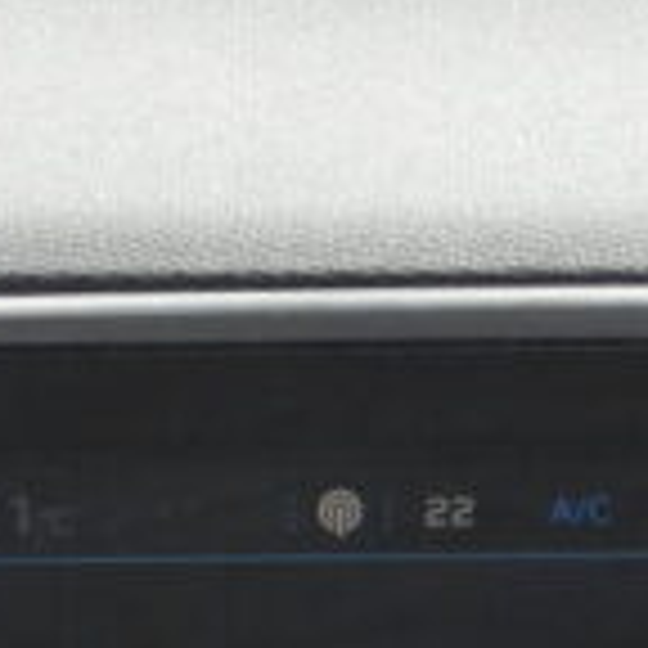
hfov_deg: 4.7
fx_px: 7879
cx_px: 459
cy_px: 927
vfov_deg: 4.7
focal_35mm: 372
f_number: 3.5
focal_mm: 15.3
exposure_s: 1/60
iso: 250
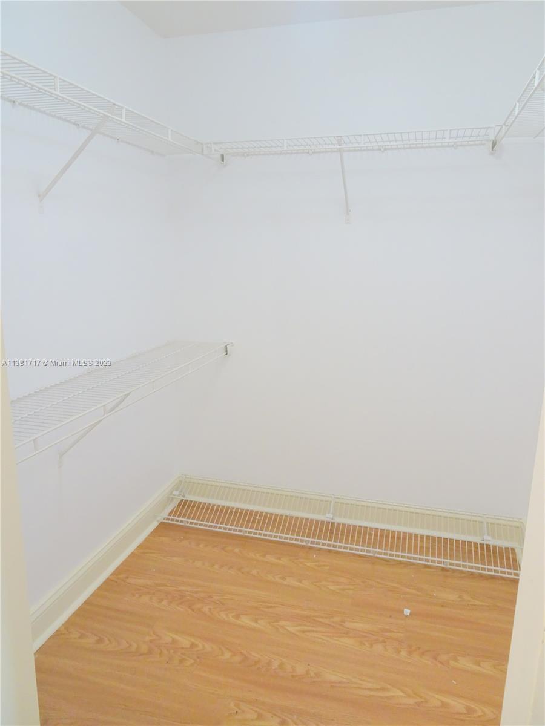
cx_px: 272
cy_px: 363
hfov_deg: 56.8
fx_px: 504
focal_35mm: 24
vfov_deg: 71.6
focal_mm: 4.1
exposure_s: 1/30
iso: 320
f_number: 3.5
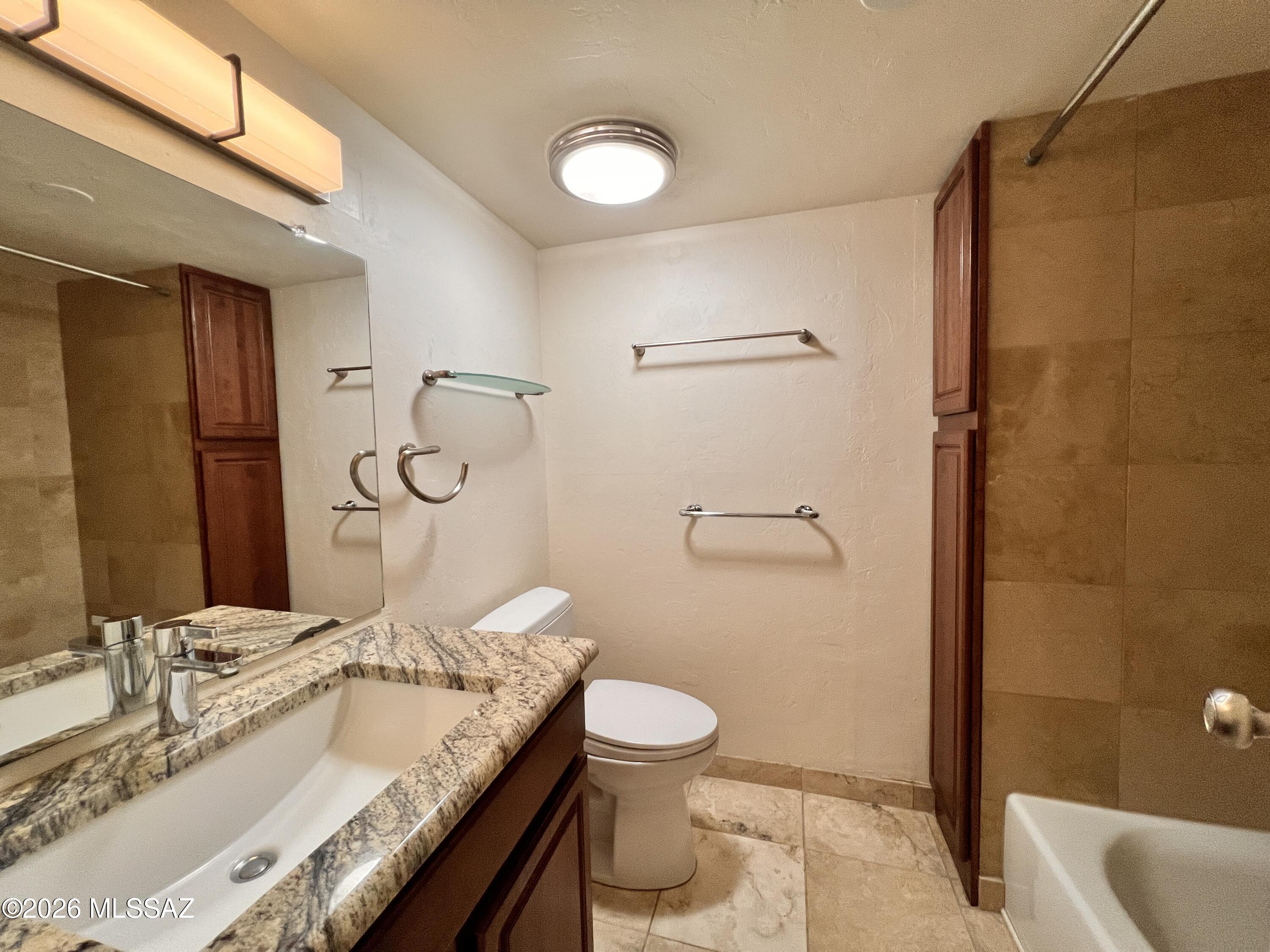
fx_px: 477
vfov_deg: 89.9
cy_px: 476
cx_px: 635
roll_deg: +1.6
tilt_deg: -3.2
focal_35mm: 13
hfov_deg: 106.2
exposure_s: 1/60
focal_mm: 1.57
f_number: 1.8
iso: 160
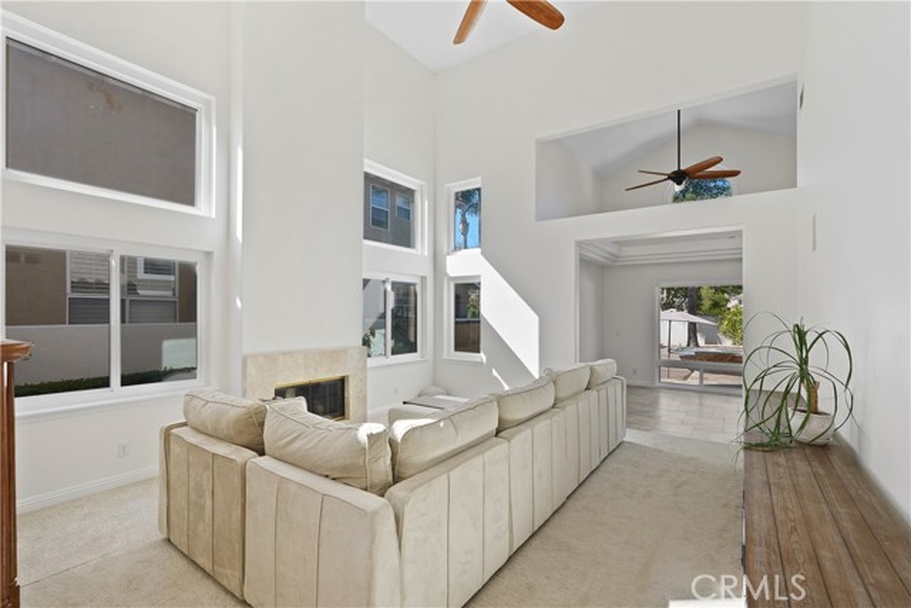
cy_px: 304
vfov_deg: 73.8
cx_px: 456
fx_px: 405
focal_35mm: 16
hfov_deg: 96.7
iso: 200
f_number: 6.3
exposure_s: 1/15
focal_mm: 16
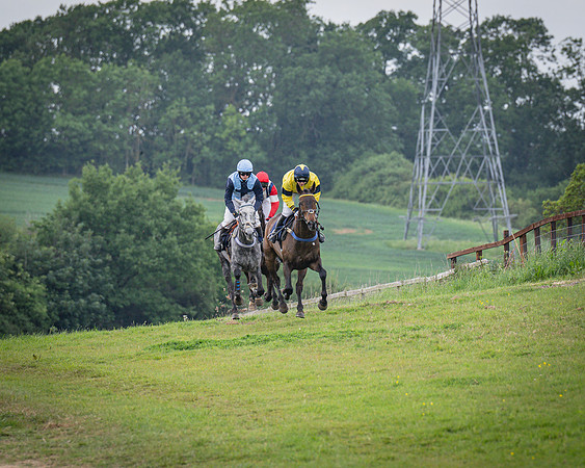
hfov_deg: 4.6
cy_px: 223
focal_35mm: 424
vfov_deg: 3.6
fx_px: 7343
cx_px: 292
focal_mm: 200
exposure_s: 1/1600
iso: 400
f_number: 4
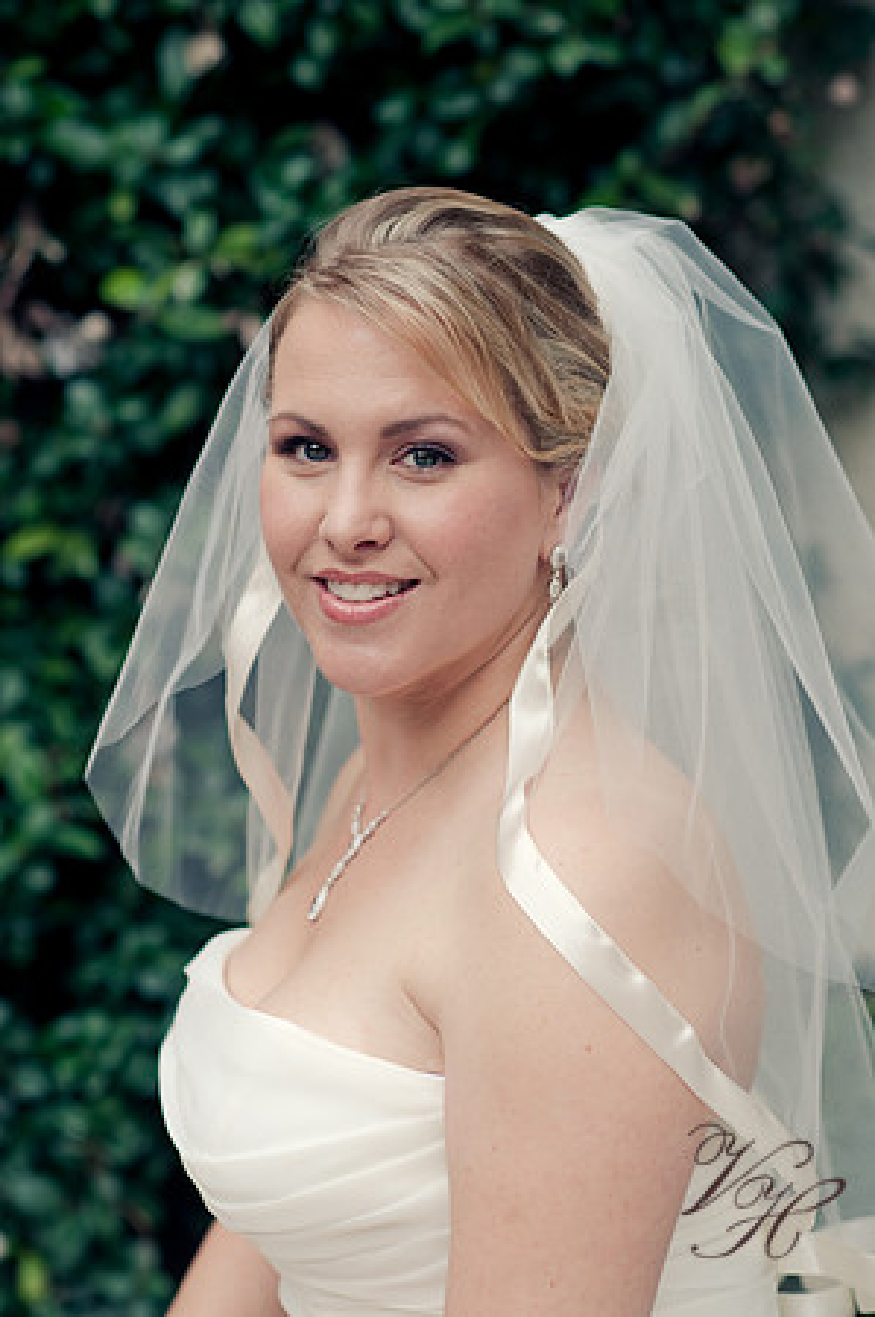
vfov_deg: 23.9
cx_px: 438
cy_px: 658
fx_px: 3106
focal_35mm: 85
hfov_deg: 16.0
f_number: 3.5
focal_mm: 85
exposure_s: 1/640
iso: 400
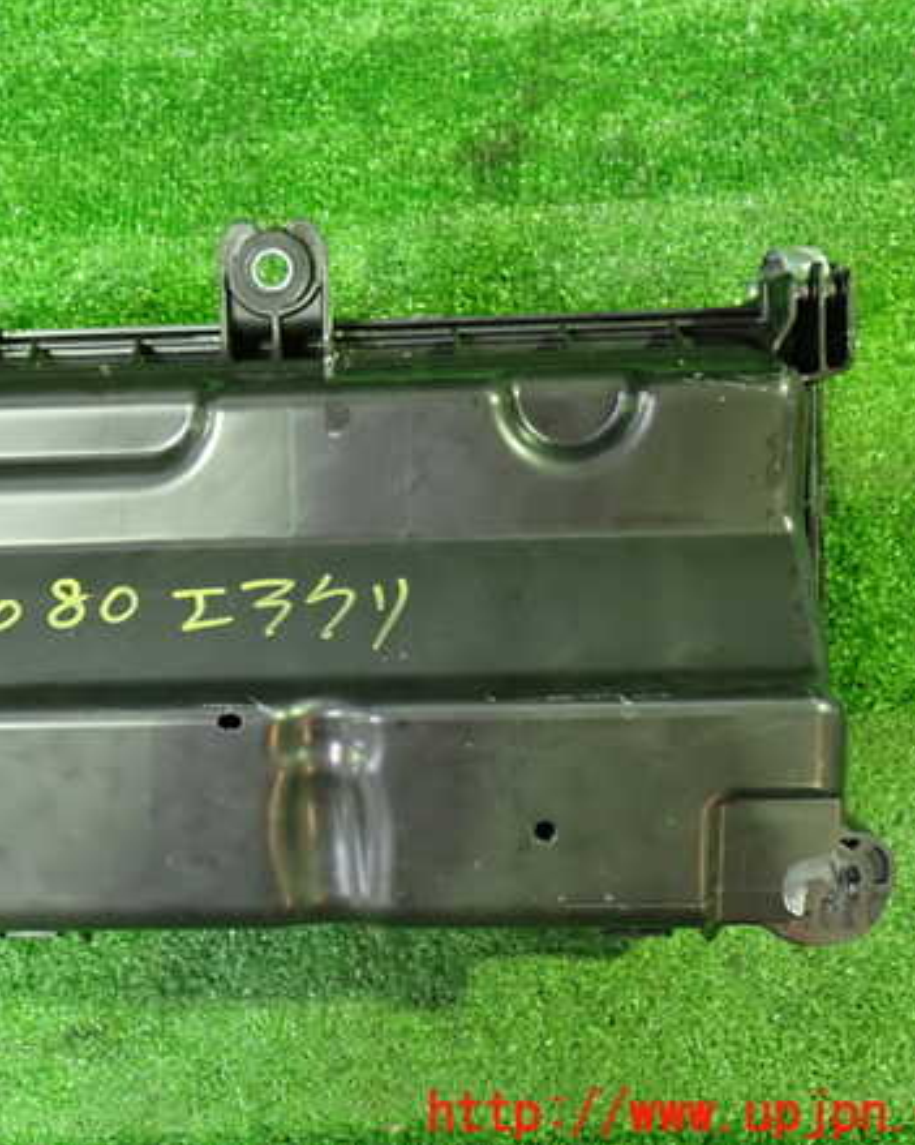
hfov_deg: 30.9
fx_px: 1625
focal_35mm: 48
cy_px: 561
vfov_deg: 38.8
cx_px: 235
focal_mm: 6.37
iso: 800
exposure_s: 1/25
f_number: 2.5
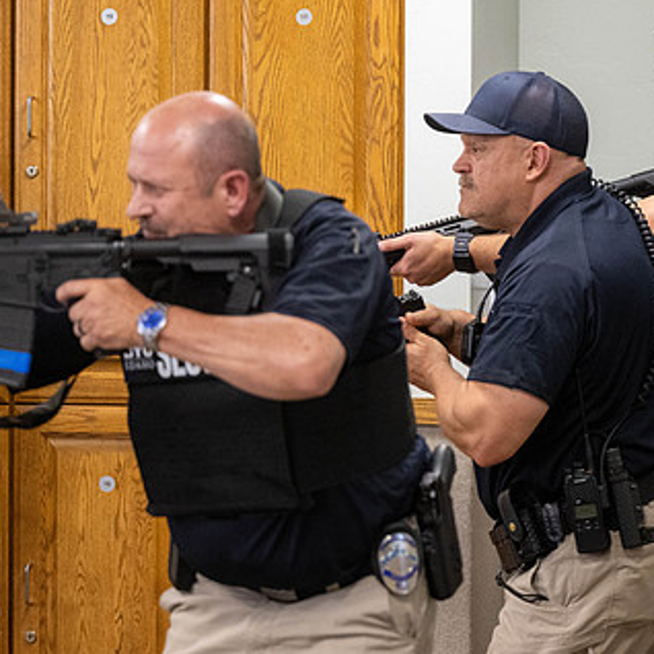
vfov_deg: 10.0
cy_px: 217
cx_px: 719
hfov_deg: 9.9
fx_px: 3719
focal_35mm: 174
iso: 2000
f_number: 2.8
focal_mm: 92
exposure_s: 1/500
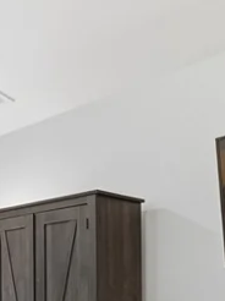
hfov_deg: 22.2
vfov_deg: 29.8
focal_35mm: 60
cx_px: -55
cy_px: 308
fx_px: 521
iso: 250
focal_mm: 10
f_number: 9
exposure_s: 1/25
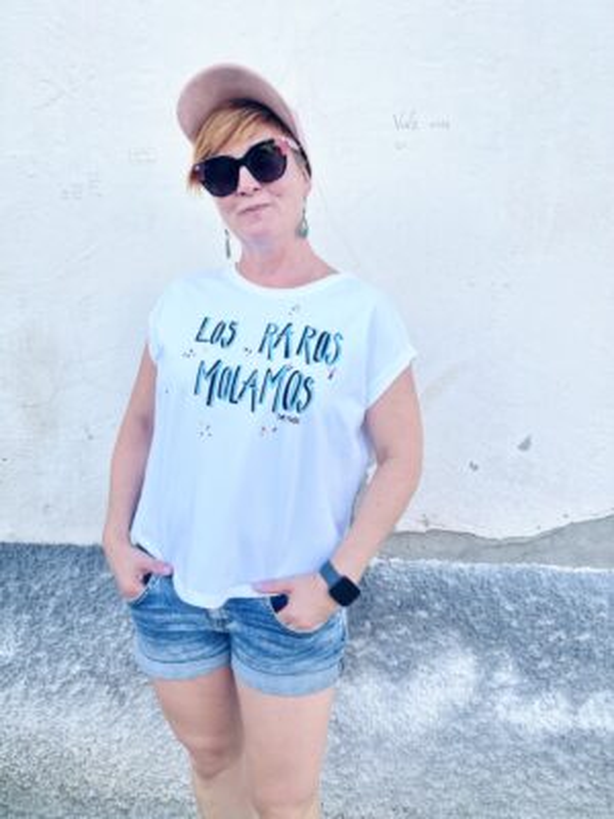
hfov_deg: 53.1
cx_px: 307
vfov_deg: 67.3
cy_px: 410
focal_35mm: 26
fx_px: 615
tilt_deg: -8.9
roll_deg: -3.0
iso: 50
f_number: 1.6
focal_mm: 5.1
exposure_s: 1/351
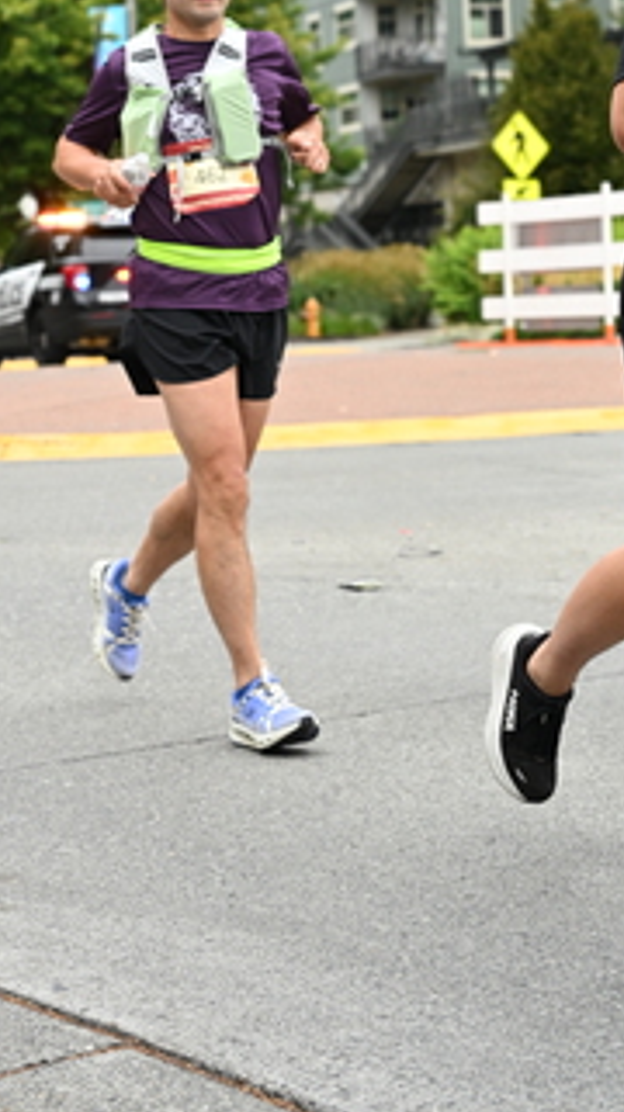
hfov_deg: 13.6
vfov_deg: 23.8
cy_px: 222
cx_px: 127
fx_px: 2595
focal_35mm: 88
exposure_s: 1/800
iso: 1600
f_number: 4
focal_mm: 49
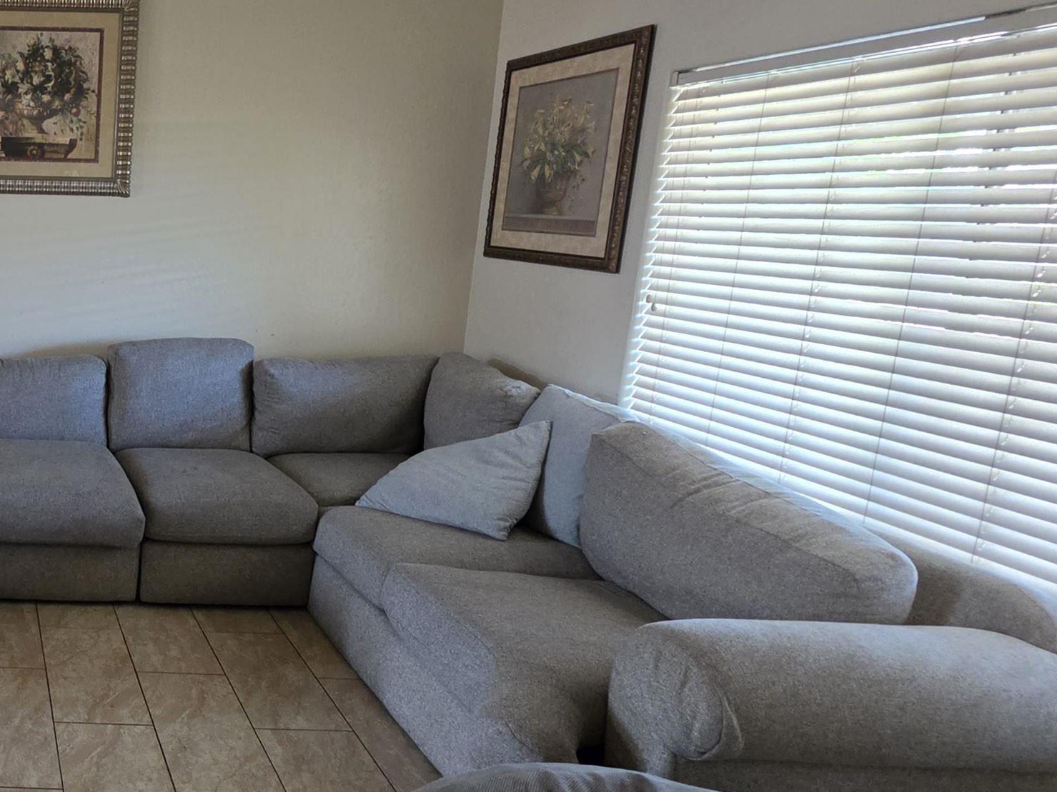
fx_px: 824
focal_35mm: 27
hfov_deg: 51.0
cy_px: 354
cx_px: -24
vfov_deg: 51.3
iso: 400
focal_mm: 2.2
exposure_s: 1/60
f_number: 1.9
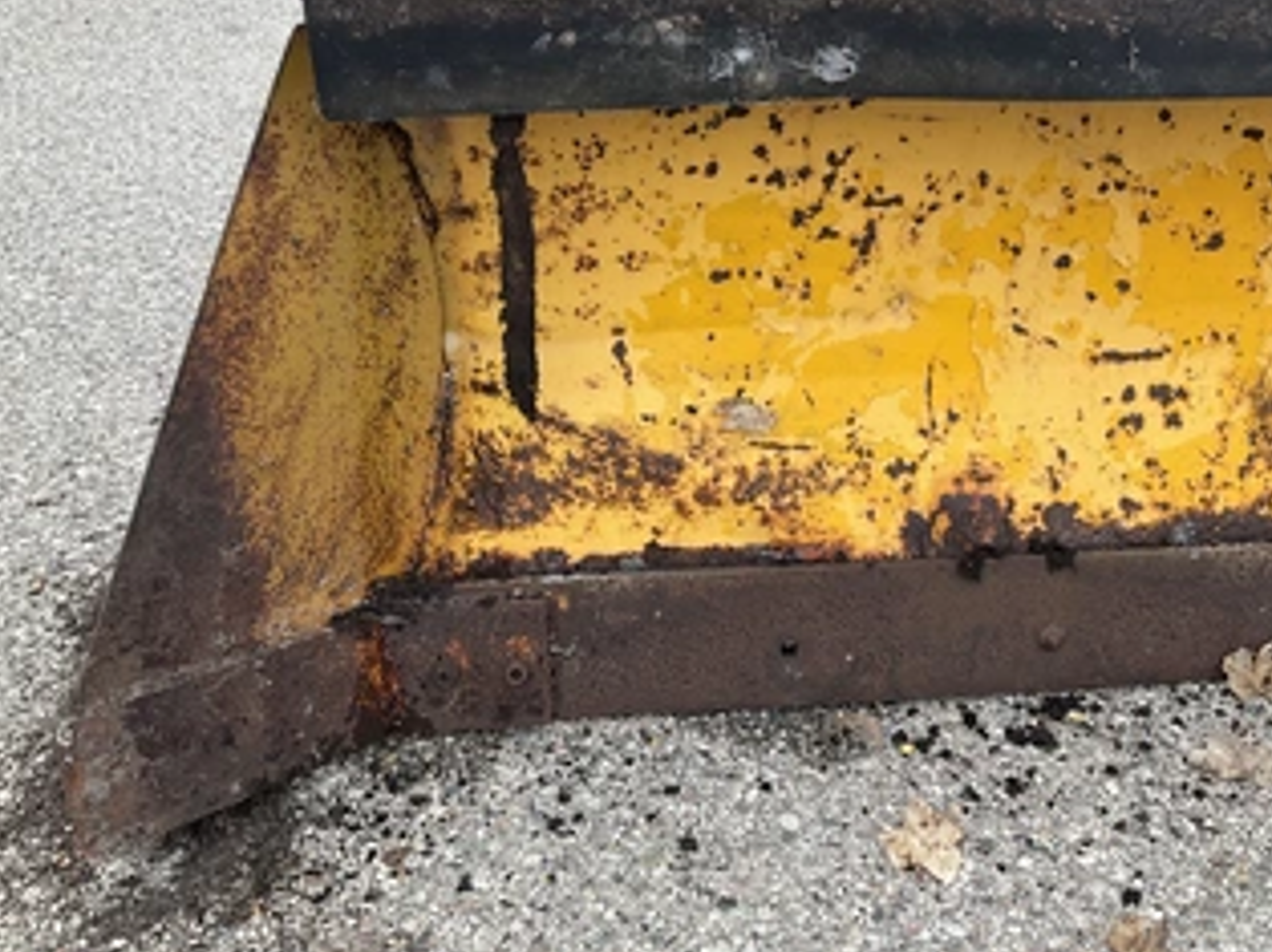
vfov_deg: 38.4
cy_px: 356
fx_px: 1359
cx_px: 705
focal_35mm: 37
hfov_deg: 50.1
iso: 20
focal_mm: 3
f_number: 1.8
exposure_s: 1/180
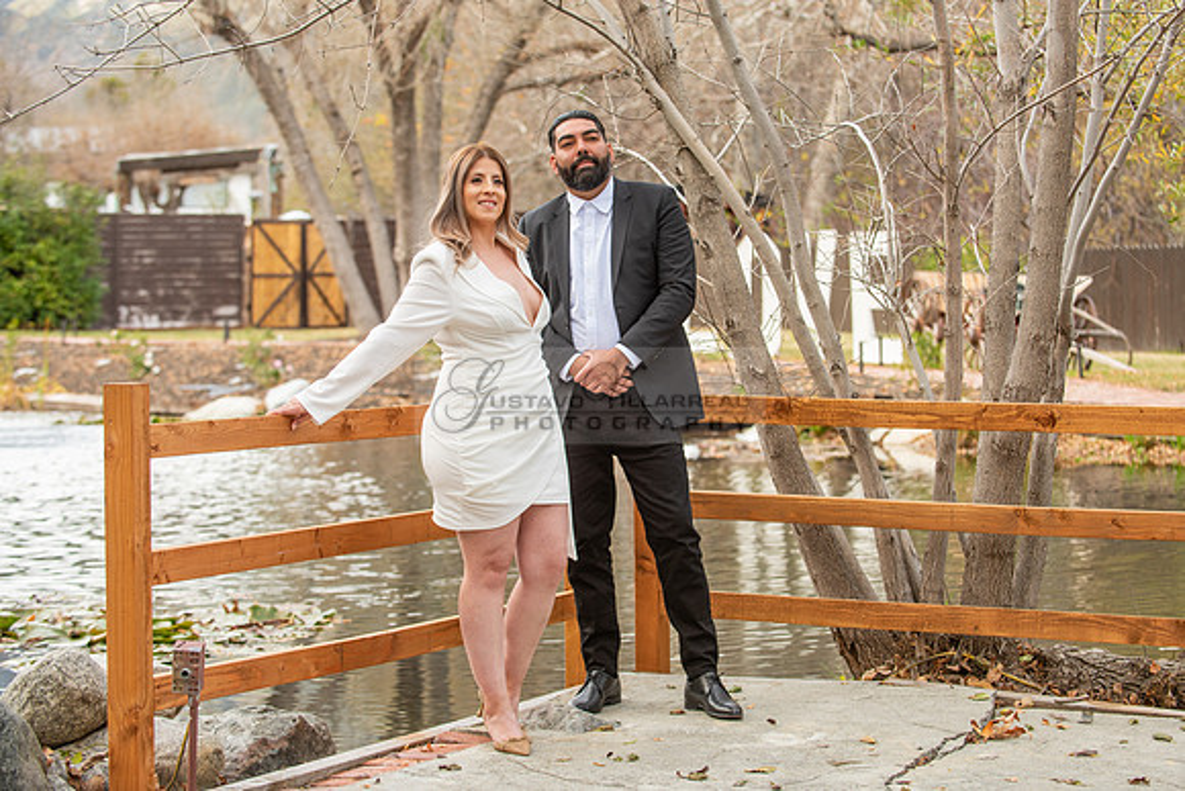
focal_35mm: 89
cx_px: 641
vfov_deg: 15.4
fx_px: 2923
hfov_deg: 22.9
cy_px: 372
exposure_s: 1/200
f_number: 3.5
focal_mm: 82
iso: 250
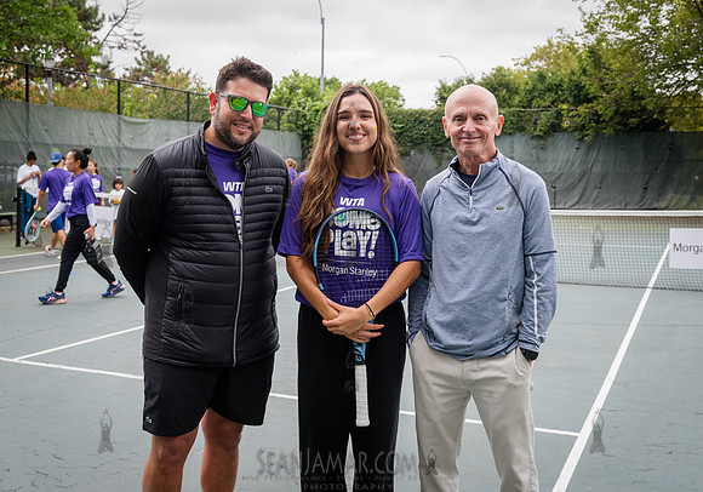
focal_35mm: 41
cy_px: 230
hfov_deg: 47.1
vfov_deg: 34.0
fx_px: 805
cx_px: 364
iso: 1000
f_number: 5
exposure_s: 1/640
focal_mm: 34
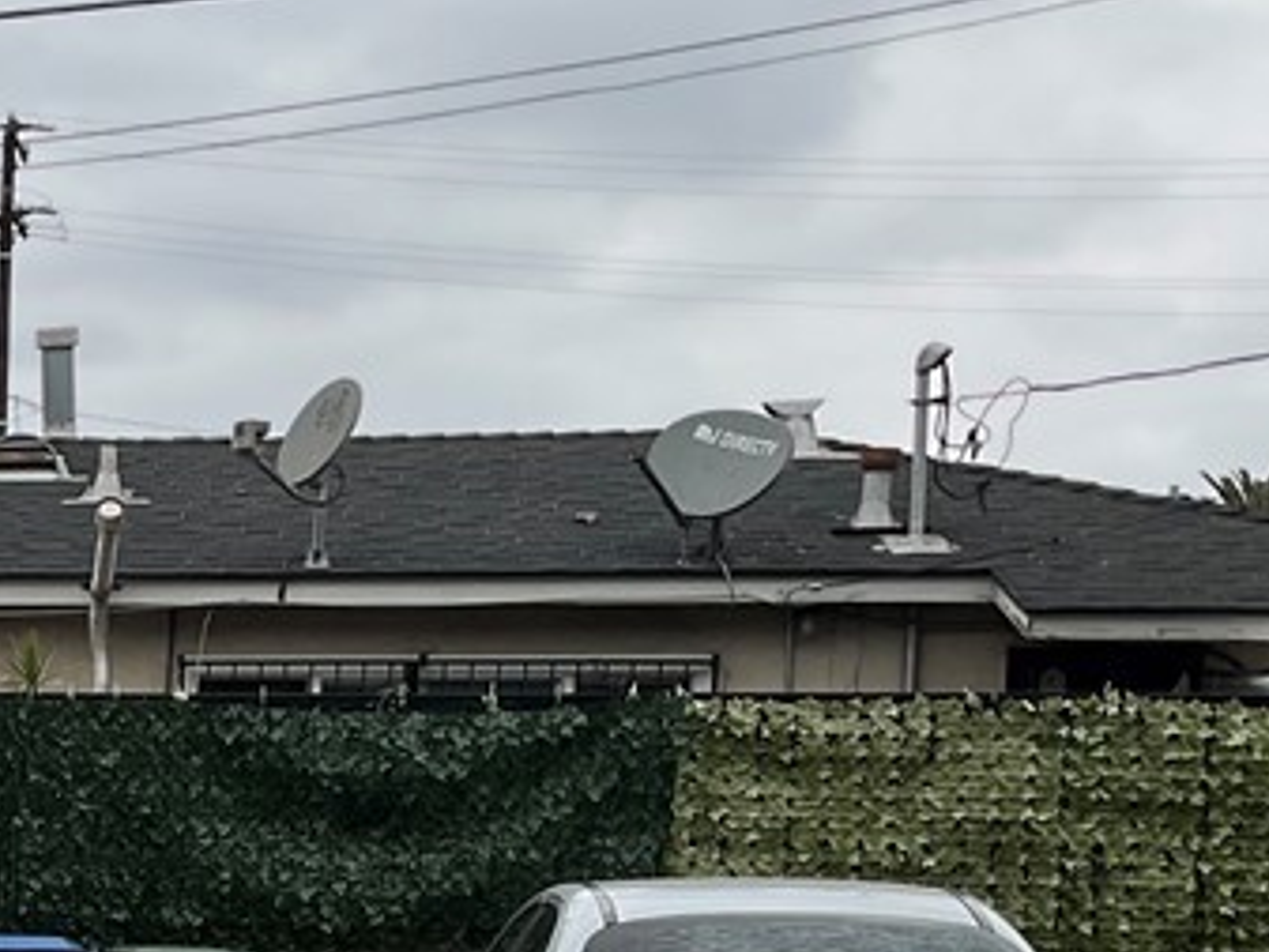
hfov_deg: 20.5
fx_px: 3227
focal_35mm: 88
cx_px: -339
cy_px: 1197
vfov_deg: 16.0
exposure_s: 1/1912
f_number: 1.8
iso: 16
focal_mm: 3
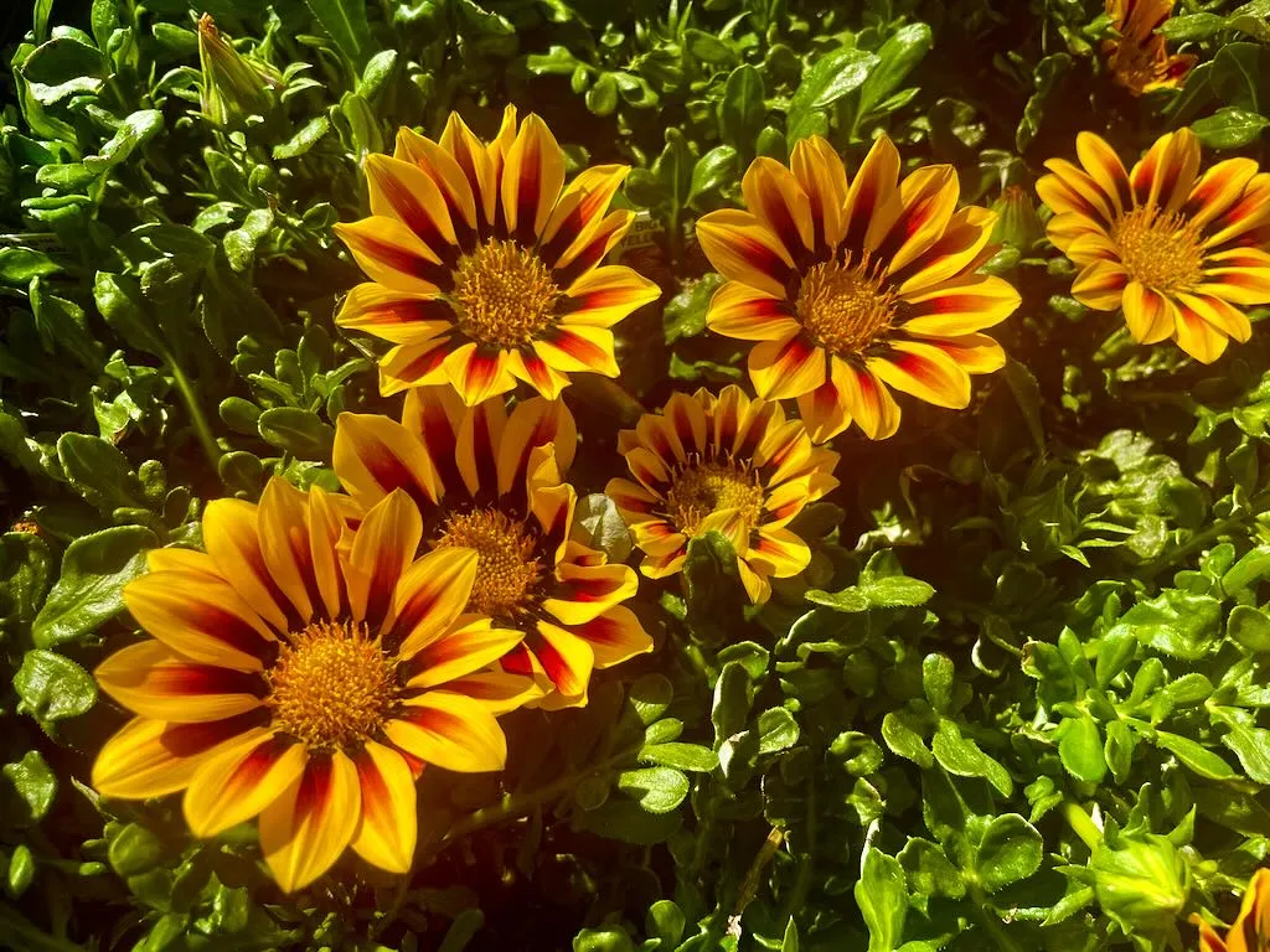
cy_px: 476
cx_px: 635
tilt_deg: -65.8
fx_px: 954
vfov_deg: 53.1
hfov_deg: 67.3
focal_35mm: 26
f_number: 1.6
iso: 32
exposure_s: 1/2092
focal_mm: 4.2
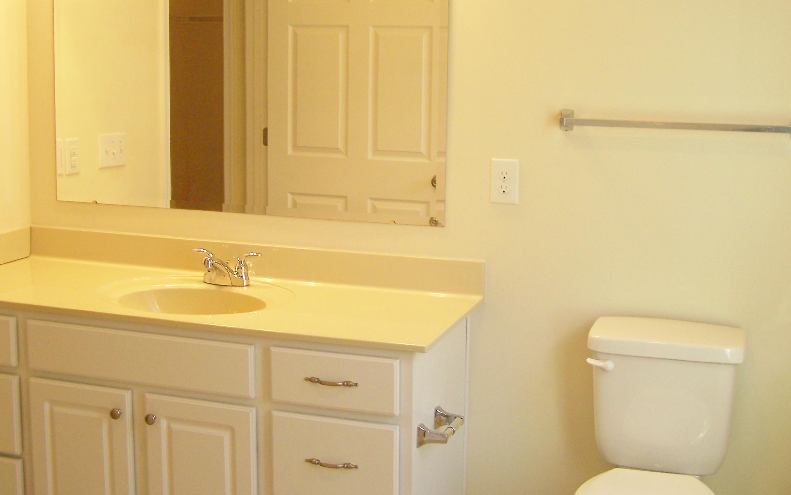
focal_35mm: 49
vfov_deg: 26.1
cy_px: 151
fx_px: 1056
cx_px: 412
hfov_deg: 41.0
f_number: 2.8
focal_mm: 6.3
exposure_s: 1/25
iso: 64
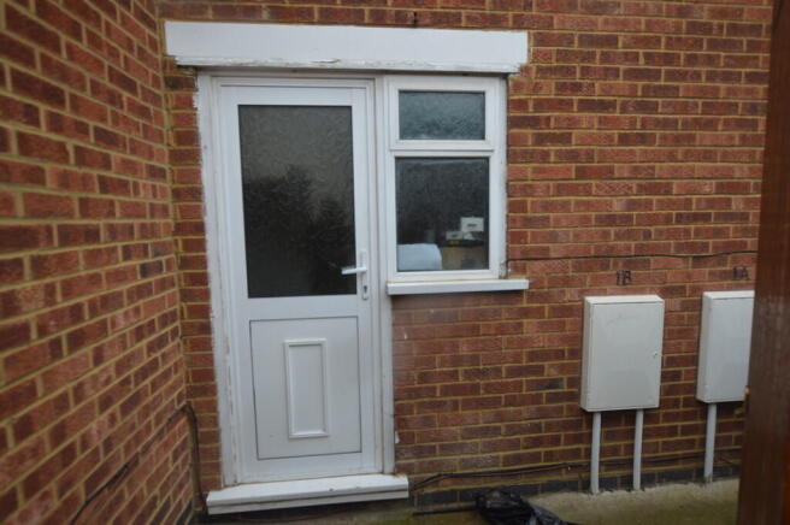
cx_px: 395
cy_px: 262
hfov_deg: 85.5
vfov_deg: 63.1
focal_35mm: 20
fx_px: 427
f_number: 4.5
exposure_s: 1/80
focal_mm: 13
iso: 400
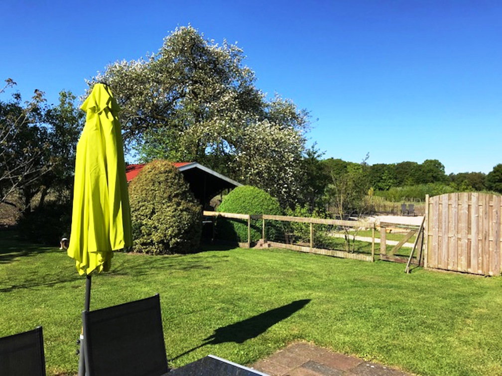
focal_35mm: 28
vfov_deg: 49.7
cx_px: 251
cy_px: 188
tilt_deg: +1.1
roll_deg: -1.9
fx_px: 406
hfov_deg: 63.4
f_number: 1.8
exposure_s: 1/2037
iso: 20
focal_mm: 3.99
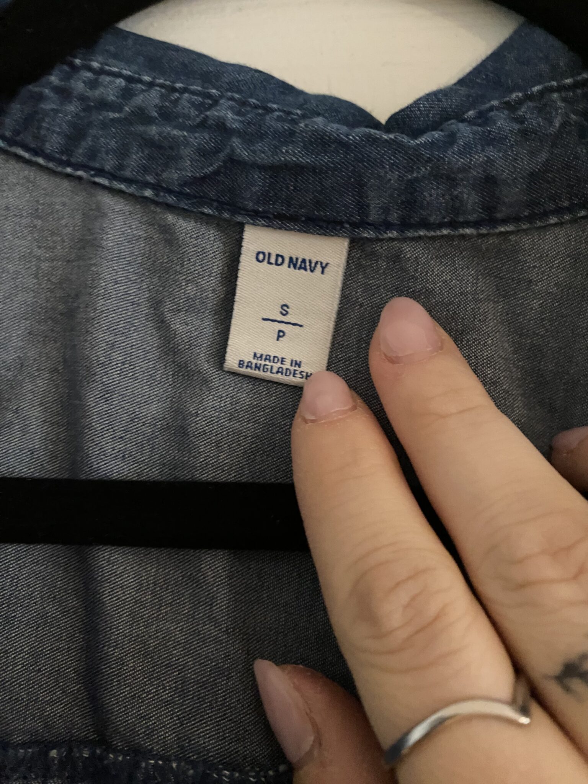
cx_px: 294
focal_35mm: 25
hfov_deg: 54.9
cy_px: 392
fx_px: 566
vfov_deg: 69.4
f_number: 1.8
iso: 1000
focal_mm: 4.25
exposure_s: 1/30
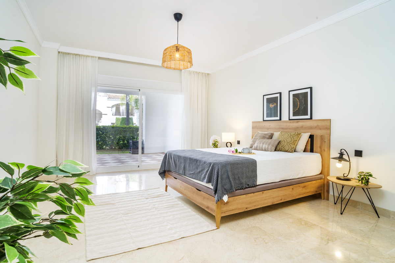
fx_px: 197
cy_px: 132
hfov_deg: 90.0
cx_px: 198
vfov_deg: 67.4
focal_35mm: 18
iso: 320
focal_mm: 18
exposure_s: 1/10
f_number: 11
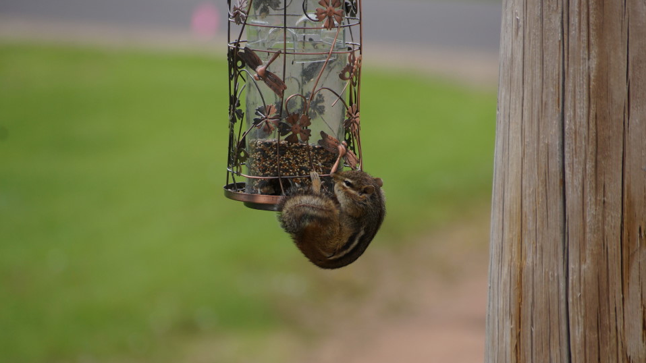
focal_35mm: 394
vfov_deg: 3.1
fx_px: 6748
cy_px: 184
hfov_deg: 5.5
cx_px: 323
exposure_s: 1/400
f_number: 6.3
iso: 250
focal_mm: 250
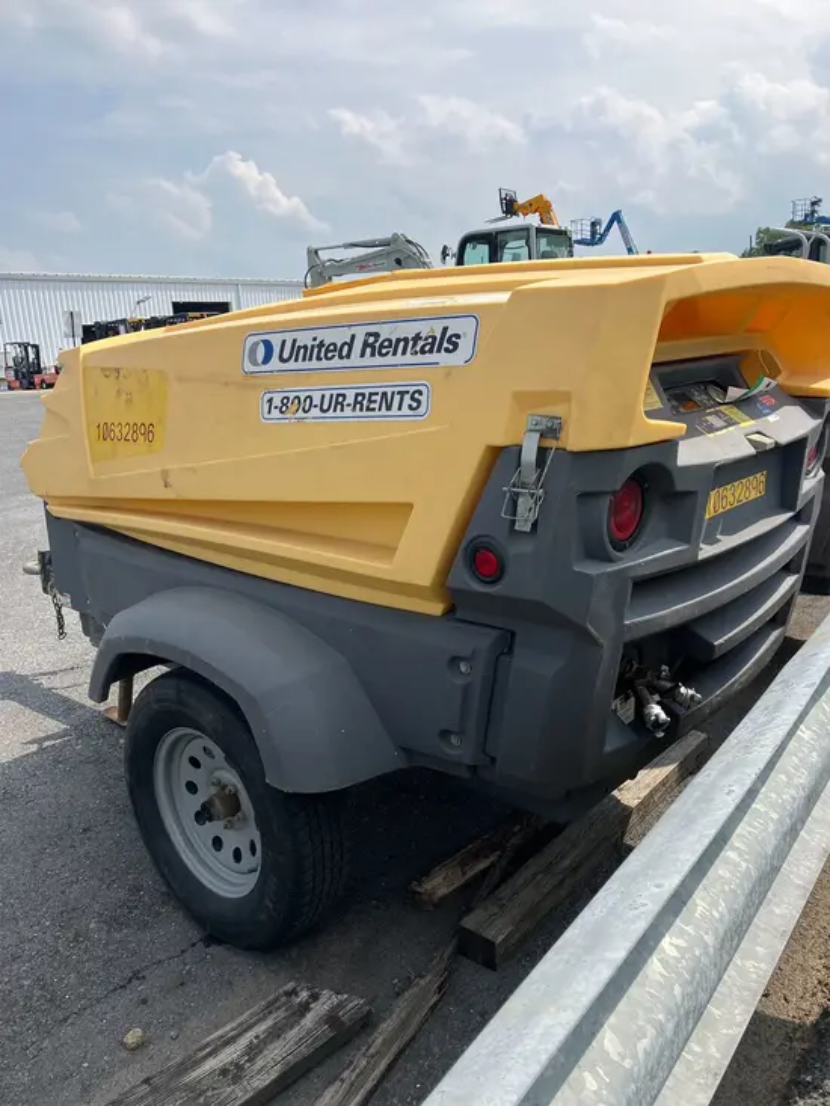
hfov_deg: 49.8
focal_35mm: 28
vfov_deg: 63.4
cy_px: 553
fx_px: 895
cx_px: 415
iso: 32
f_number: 1.8
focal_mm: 3.99
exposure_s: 1/2315
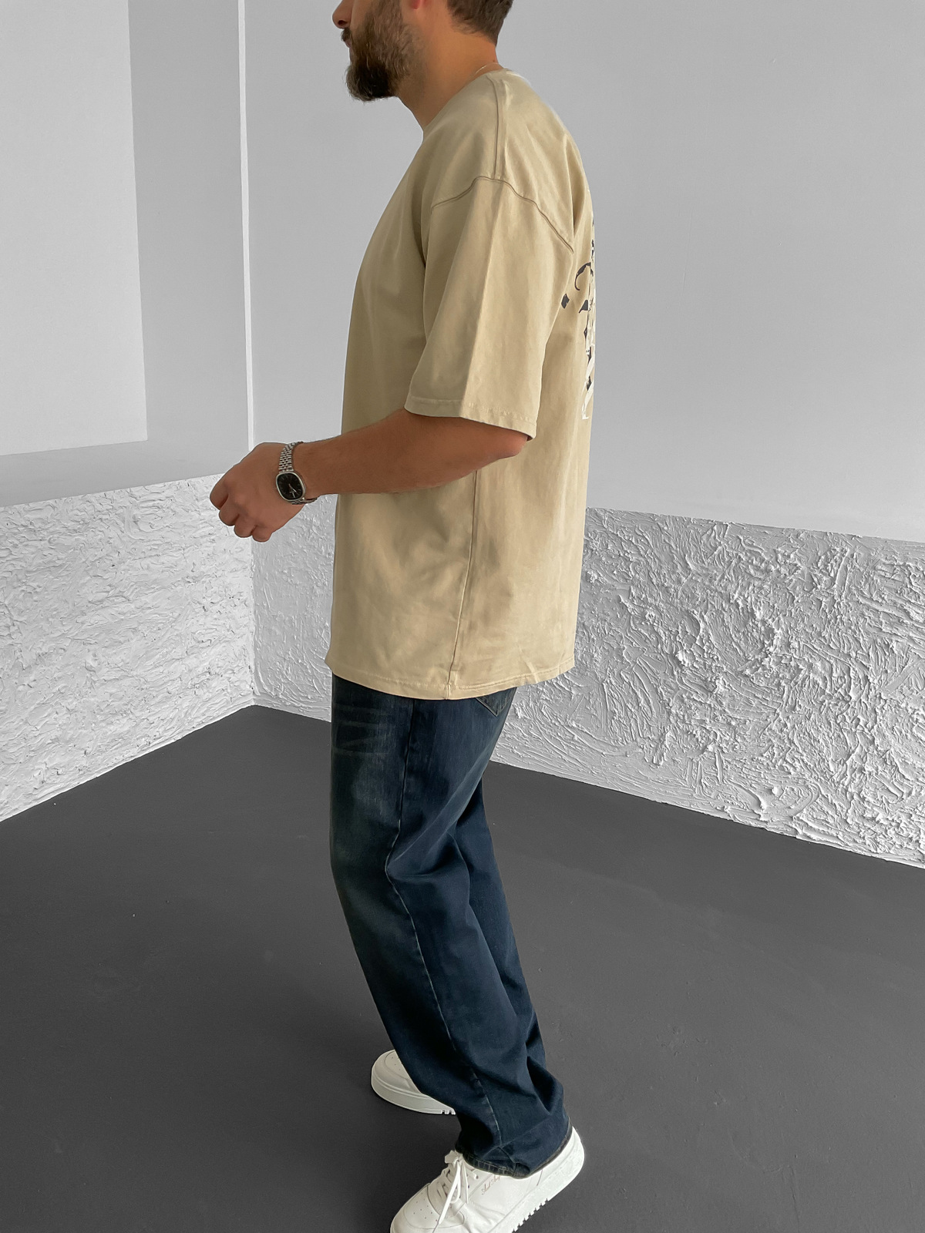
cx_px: 462
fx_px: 1033
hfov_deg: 48.2
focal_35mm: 29
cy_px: 616
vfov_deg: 61.7
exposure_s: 1/120
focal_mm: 3
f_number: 1.8
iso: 50
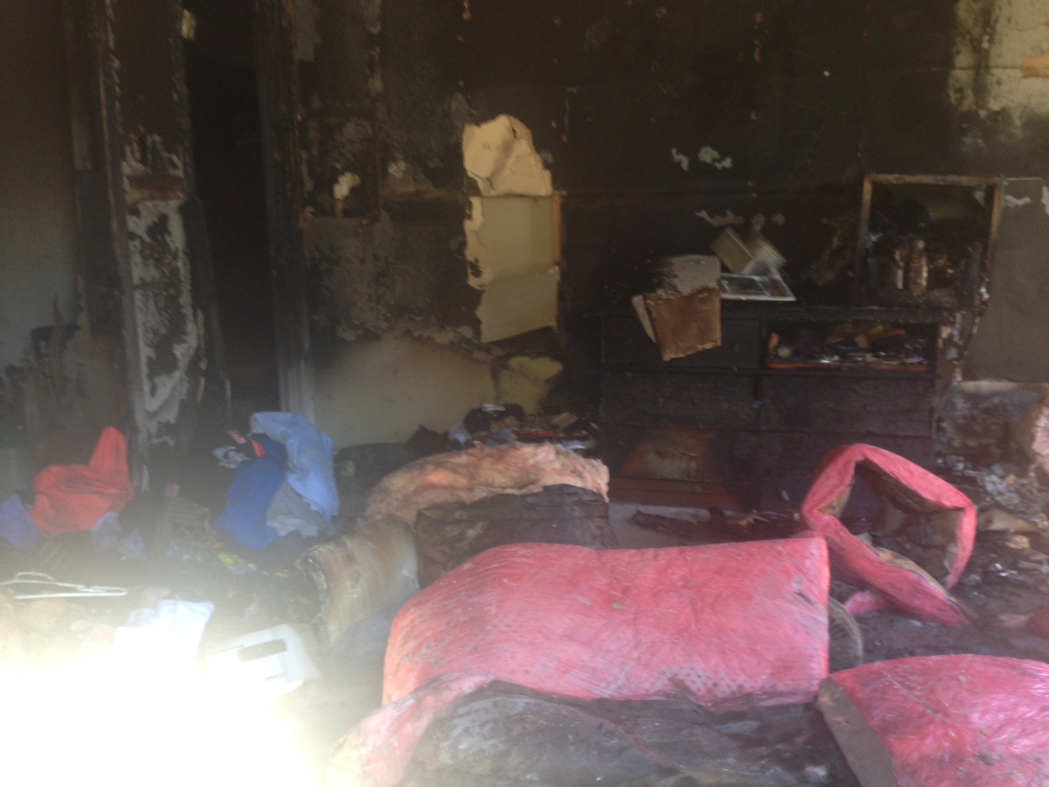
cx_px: 524
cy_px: 394
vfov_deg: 42.9
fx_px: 1000
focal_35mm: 33
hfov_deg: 55.4
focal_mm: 4.12
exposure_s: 1/20
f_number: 2.4
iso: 80
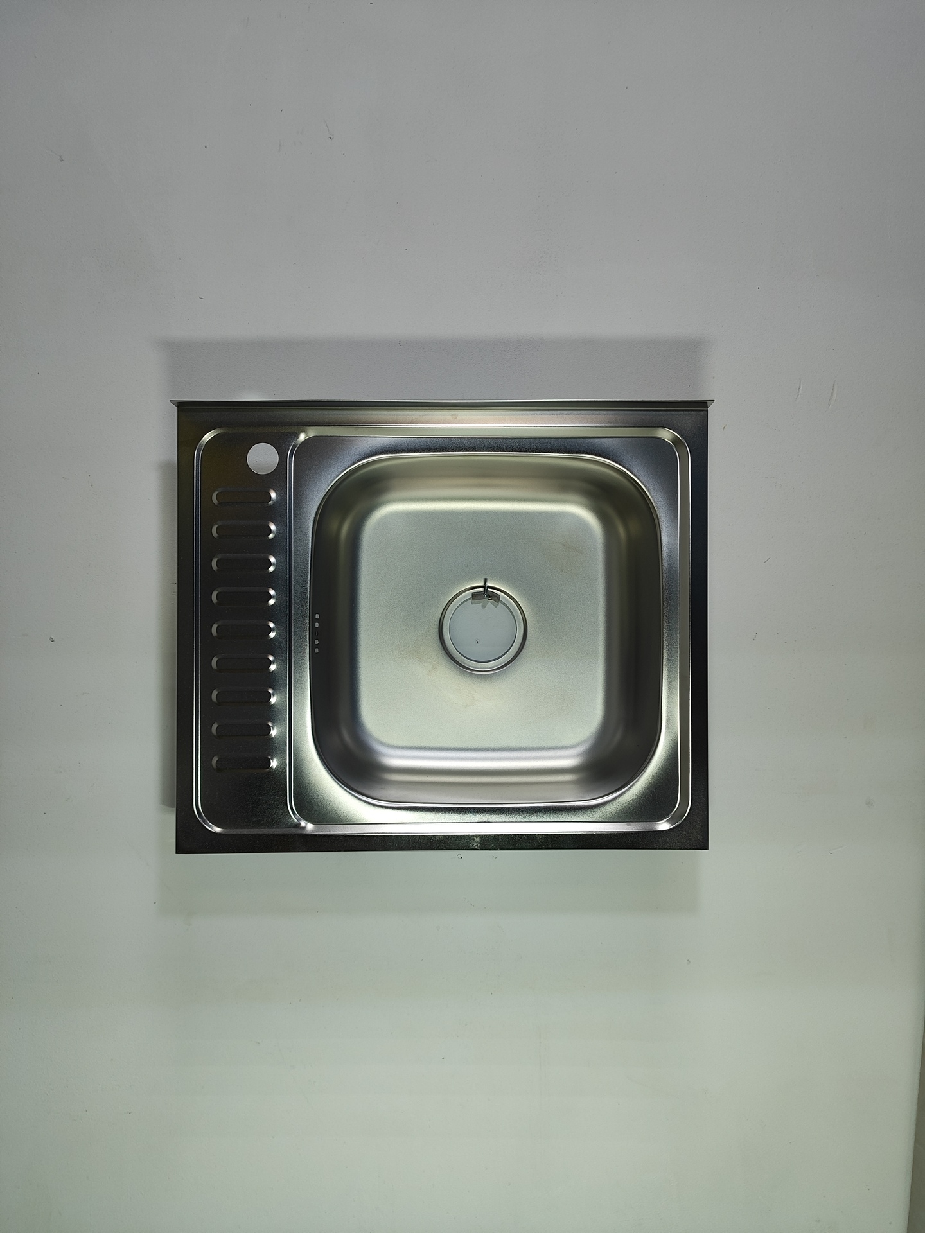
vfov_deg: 71.6
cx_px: 462
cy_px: 616
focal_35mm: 24
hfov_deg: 56.8
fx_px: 855
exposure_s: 1/50
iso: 125
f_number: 1.89
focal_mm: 5.89
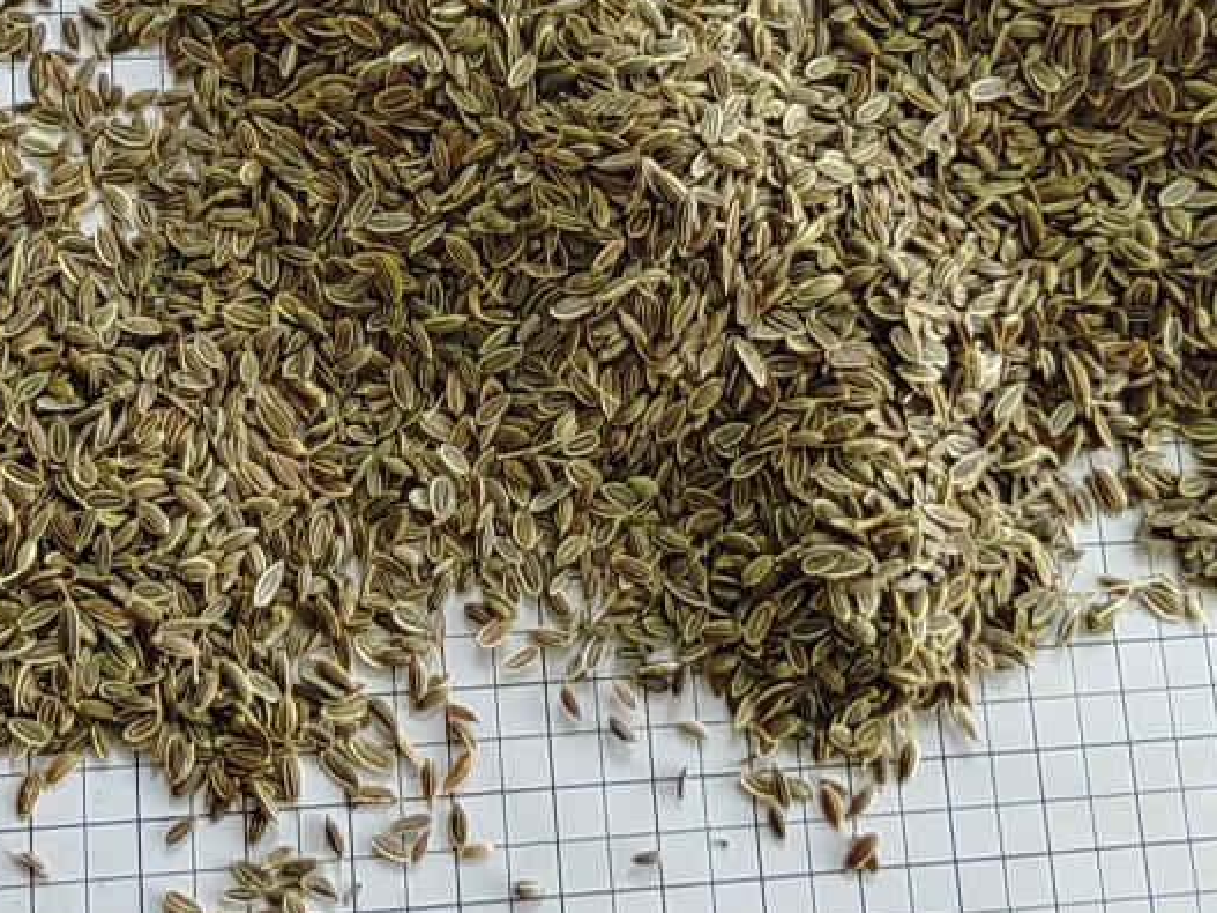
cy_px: 305
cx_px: 335
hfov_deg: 44.6
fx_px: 1441
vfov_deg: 34.8
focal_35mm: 41
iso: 250
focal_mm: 1.68
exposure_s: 1/25
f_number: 2.2
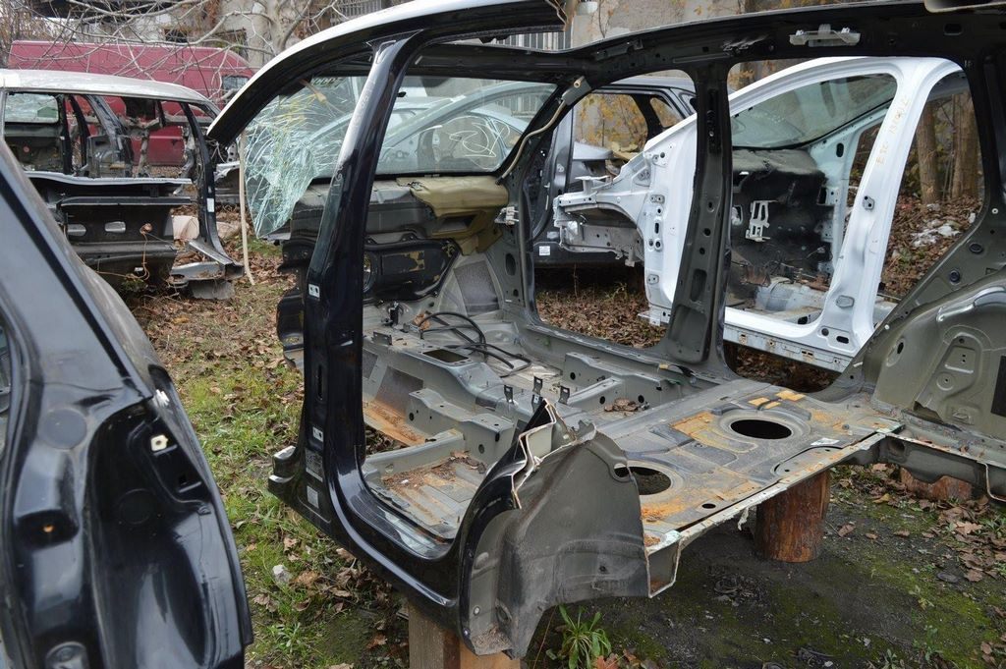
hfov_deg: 62.0
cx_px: 503
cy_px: 334
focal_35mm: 30
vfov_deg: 43.5
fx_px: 838
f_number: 5.6
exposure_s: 1/125
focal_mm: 20
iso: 250
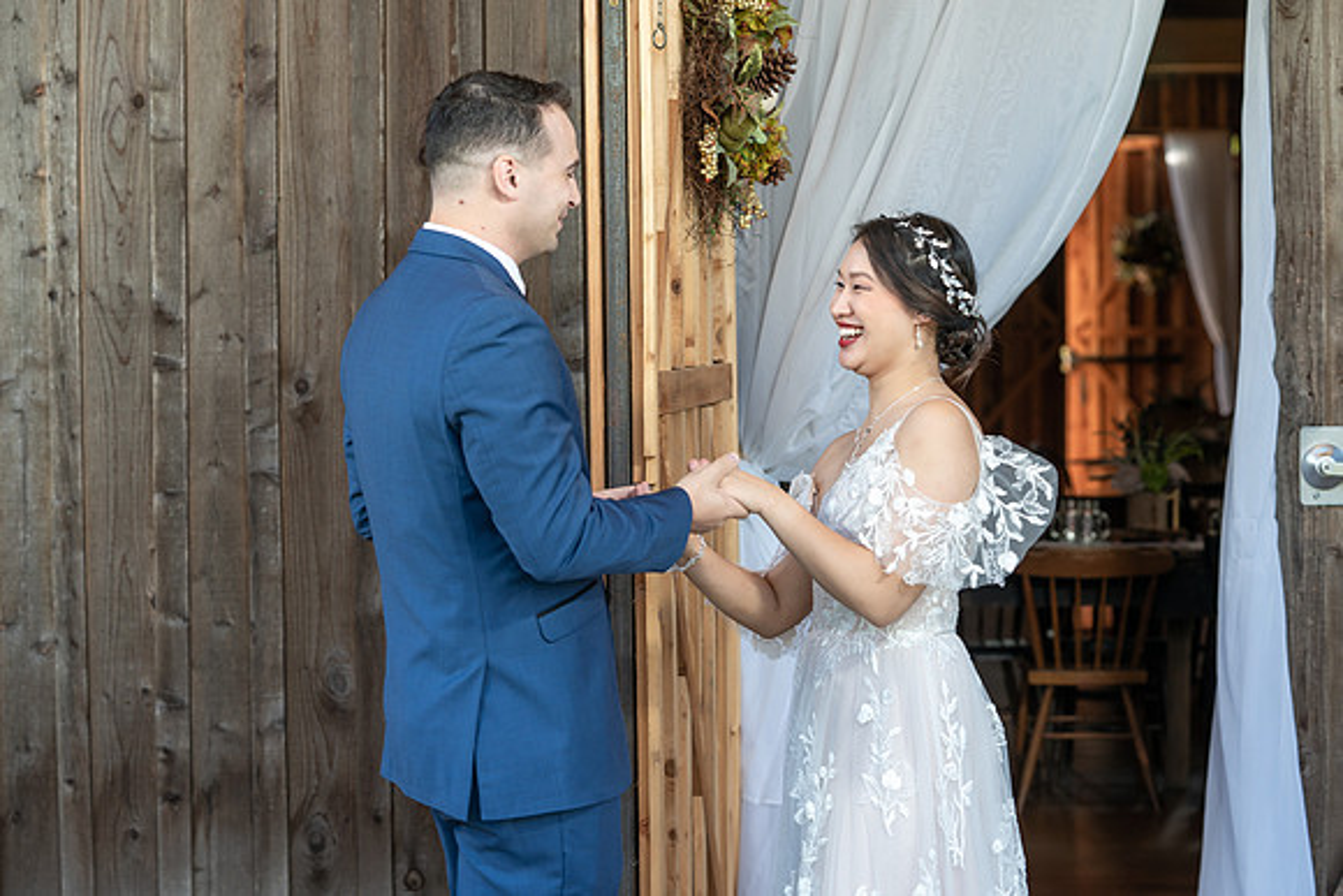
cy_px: 448
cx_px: 672
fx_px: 3106
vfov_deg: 16.4
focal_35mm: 83
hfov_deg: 24.4
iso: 250
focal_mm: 80
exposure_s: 1/200
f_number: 4
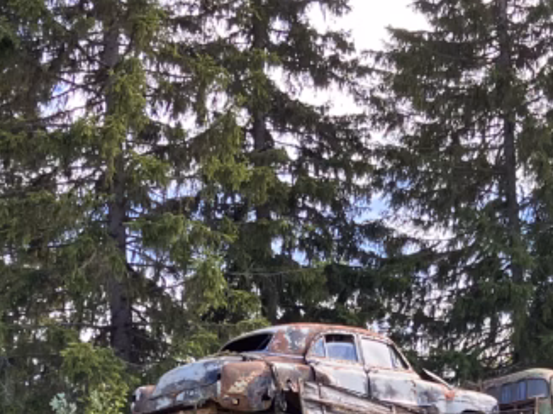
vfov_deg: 15.8
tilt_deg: +0.4
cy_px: 560
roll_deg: +1.0
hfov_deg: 22.2
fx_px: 1405
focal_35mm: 88
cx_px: 349
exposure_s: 1/328
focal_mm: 3.99
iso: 32
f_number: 1.8
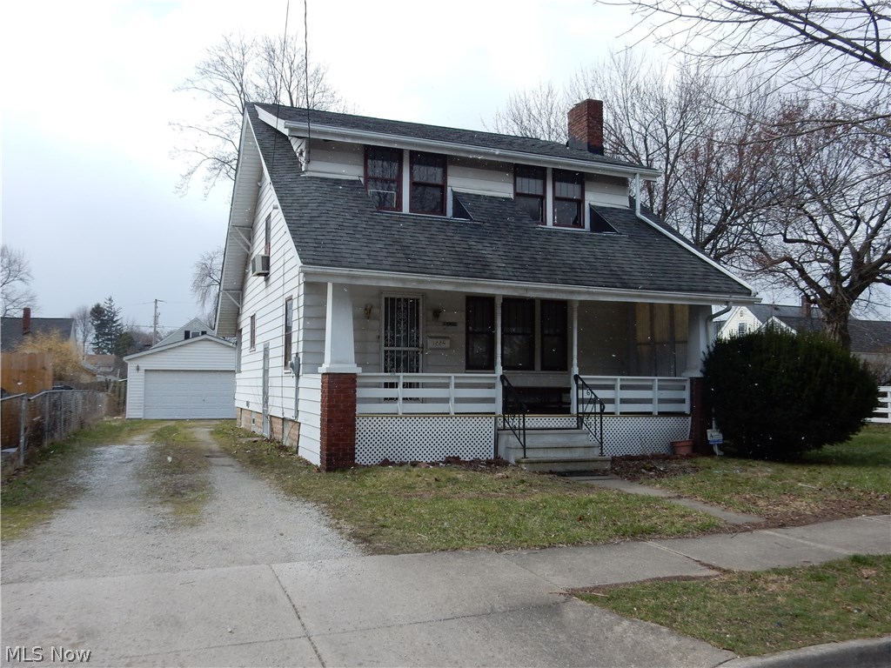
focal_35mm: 30
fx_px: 772
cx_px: 446
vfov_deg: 46.8
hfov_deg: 60.0
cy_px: 334
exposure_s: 1/800
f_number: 4
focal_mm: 5.4
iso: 125
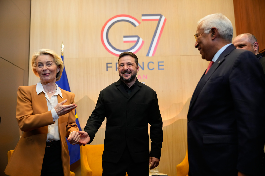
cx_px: 132
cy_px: 88
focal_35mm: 35
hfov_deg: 54.4
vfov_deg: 37.8
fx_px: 258
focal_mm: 35
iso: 2000
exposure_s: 1/500
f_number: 2.2
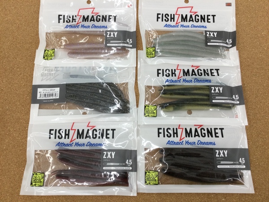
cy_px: 101
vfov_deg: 45.4
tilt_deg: -75.9
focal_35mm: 31
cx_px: 134
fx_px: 241
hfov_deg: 58.4
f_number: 2.4
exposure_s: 1/40
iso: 25
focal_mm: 3.3
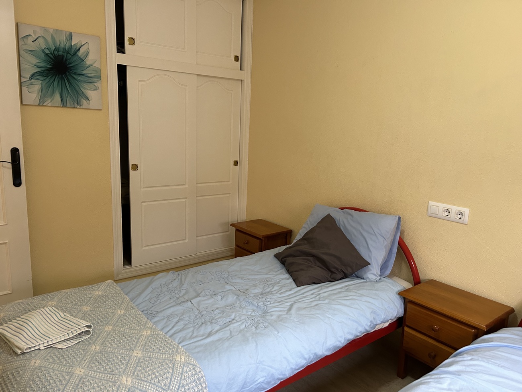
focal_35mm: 26
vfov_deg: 53.1
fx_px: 392
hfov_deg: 67.3
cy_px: 196
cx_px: 261
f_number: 1.5
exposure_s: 1/50
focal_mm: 5.7
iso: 250
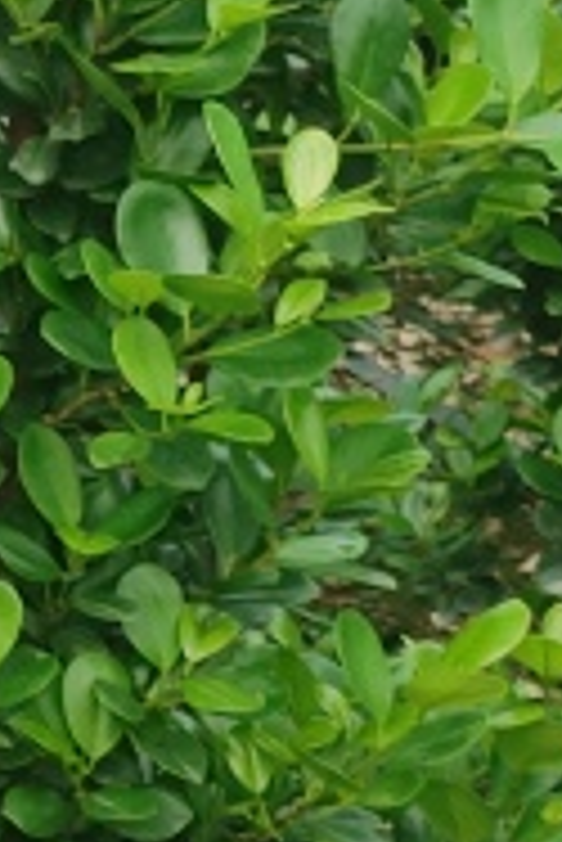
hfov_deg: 8.8
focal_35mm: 154
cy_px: 525
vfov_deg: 13.3
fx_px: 3599
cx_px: -94
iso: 100
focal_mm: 4.25
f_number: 1.8
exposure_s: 1/274
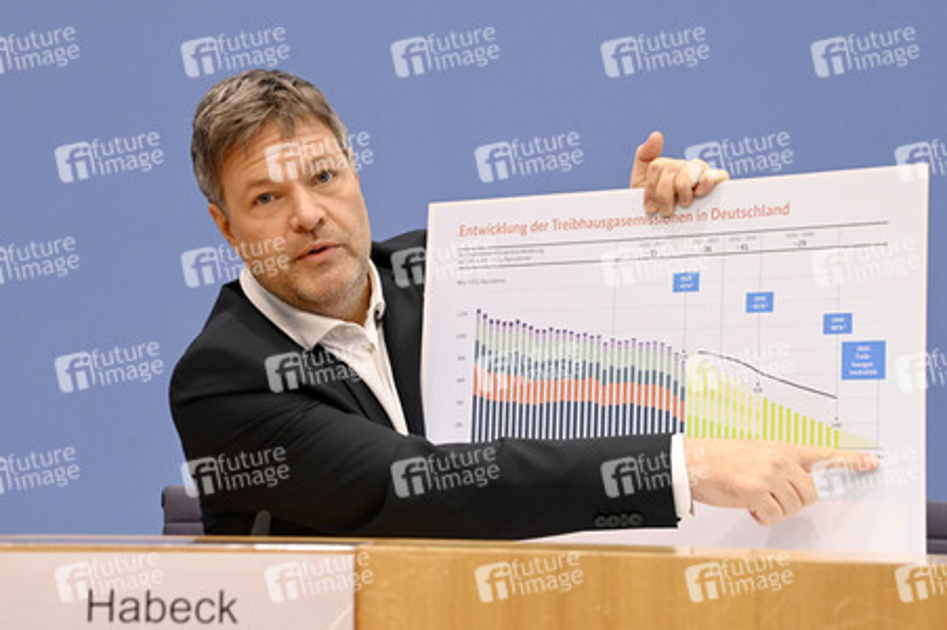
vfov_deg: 19.4
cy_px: 315
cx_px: 474
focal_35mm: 70
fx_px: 1840
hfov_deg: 28.9
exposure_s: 1/320
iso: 3200
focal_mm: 70
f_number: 5.6
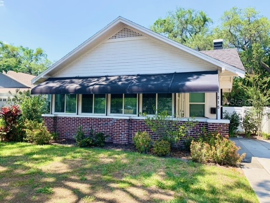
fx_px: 203
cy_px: 102
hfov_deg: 67.3
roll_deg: -0.7
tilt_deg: +2.8
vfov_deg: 53.1
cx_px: 135
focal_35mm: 26
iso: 25
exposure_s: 1/651
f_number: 1.8
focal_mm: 4.25
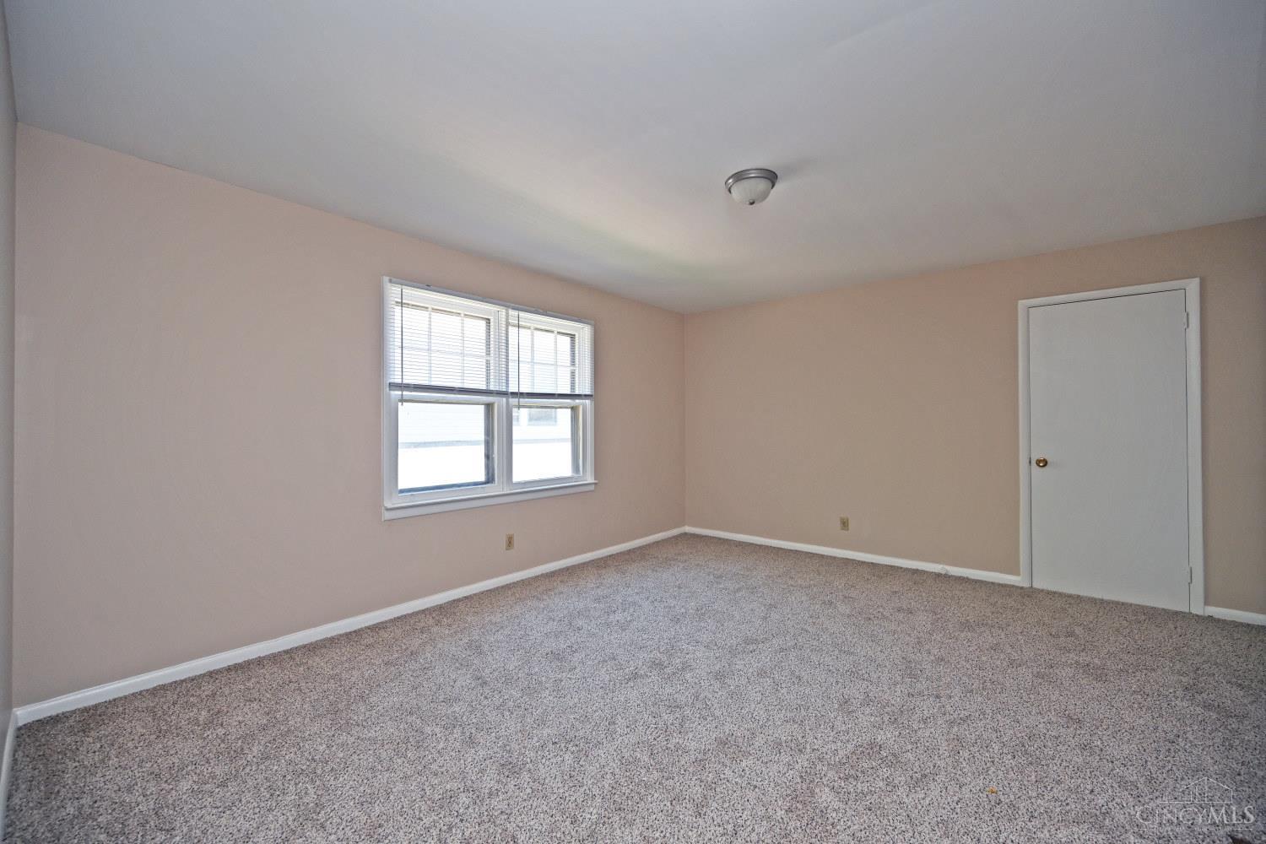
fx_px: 492
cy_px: 422
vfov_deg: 81.2
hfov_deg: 104.3
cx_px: 633
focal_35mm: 14
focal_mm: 14
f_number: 4.5
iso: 200
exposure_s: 1/80
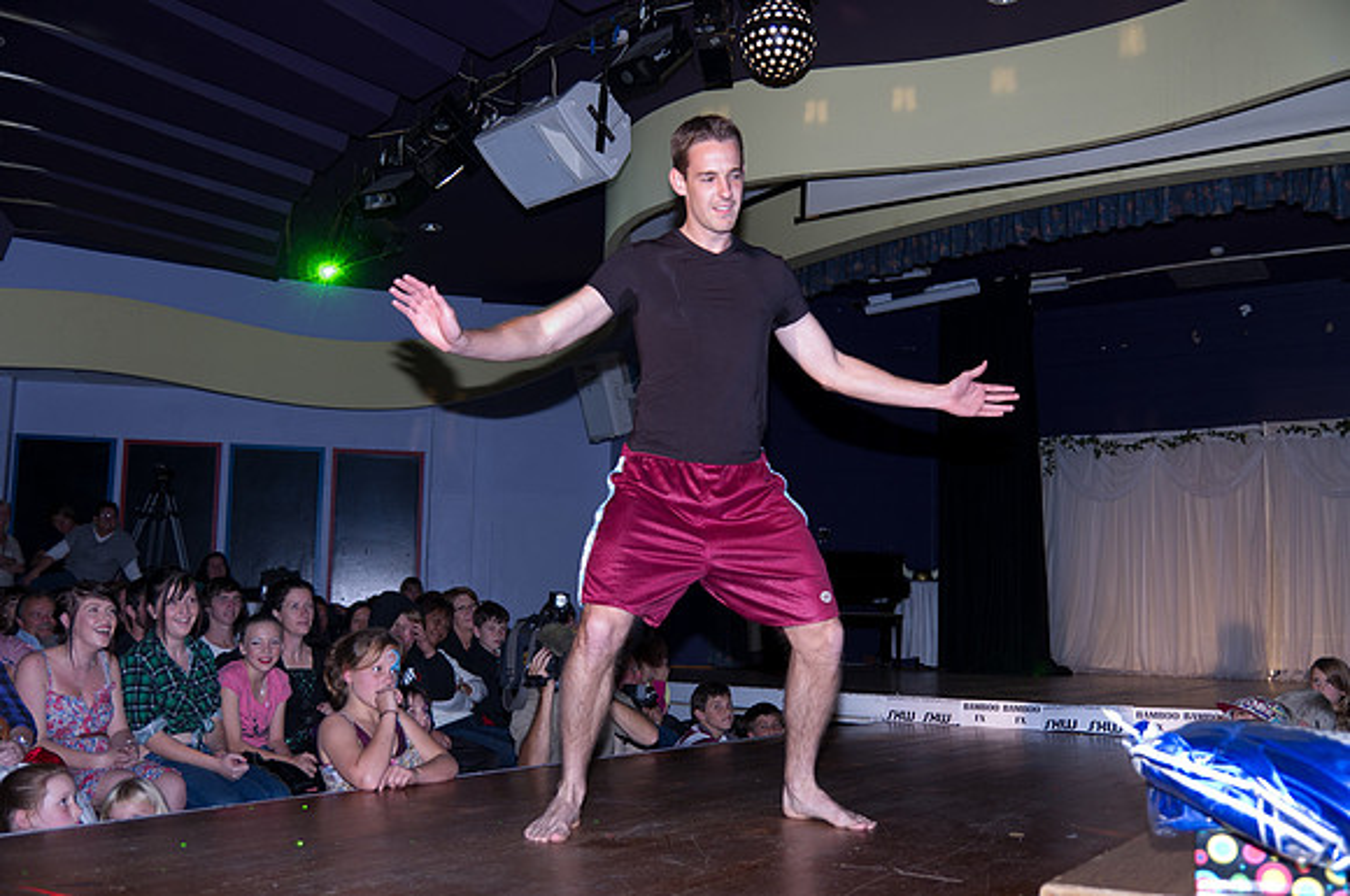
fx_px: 1348
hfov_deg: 53.2
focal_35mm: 36
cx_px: 675
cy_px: 448
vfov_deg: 36.8
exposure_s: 1/180
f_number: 2.8
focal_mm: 23.75
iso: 400
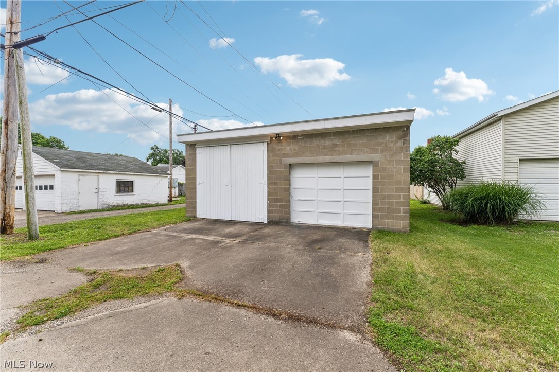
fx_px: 217
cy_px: 186
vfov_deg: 81.2
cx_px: 280
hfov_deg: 104.3
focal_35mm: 14
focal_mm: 14
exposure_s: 1/640
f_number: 8
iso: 320
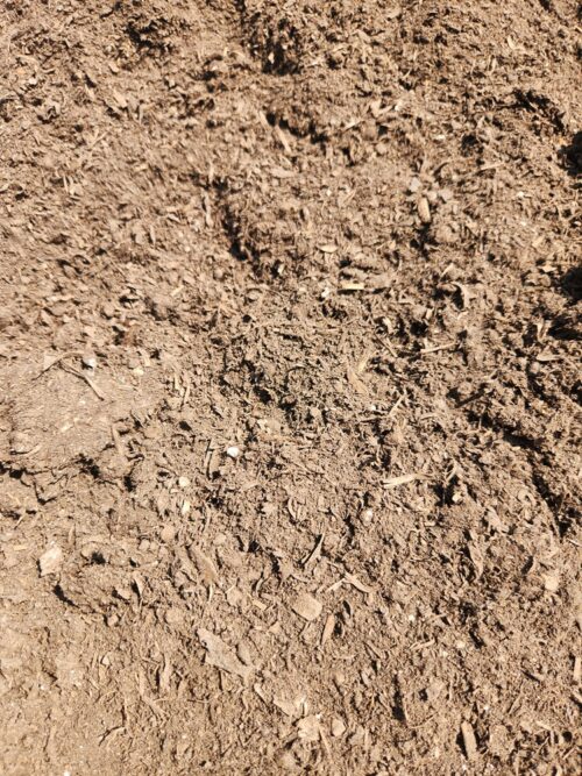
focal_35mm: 23
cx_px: 291
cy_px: 388
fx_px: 516
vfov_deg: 73.9
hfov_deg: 58.9
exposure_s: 1/406
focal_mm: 5.4
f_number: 1.8
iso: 20
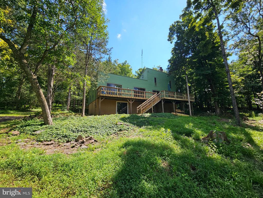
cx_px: 132
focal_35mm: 13
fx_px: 99
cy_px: 99
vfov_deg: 89.9
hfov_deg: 106.2
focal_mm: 2.2
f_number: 2.2
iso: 50
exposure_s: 1/1163
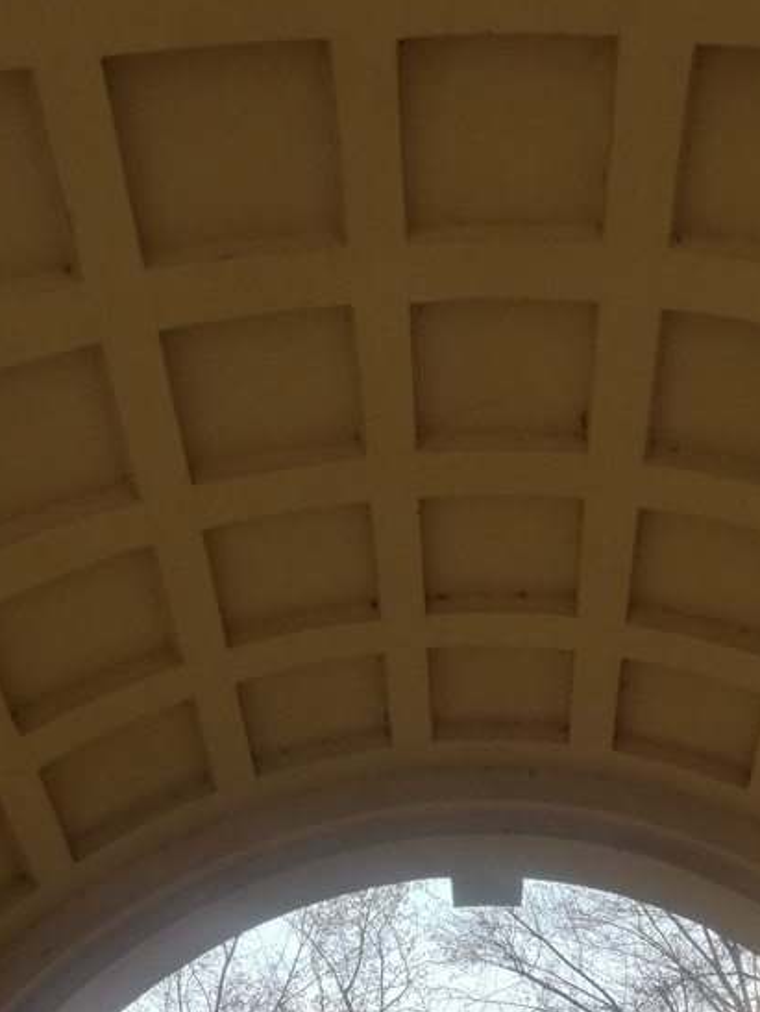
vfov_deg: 48.2
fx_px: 1111
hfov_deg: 37.5
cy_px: 662
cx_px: 477
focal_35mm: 38
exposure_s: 1/124
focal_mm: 3.81
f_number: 2.2
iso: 50
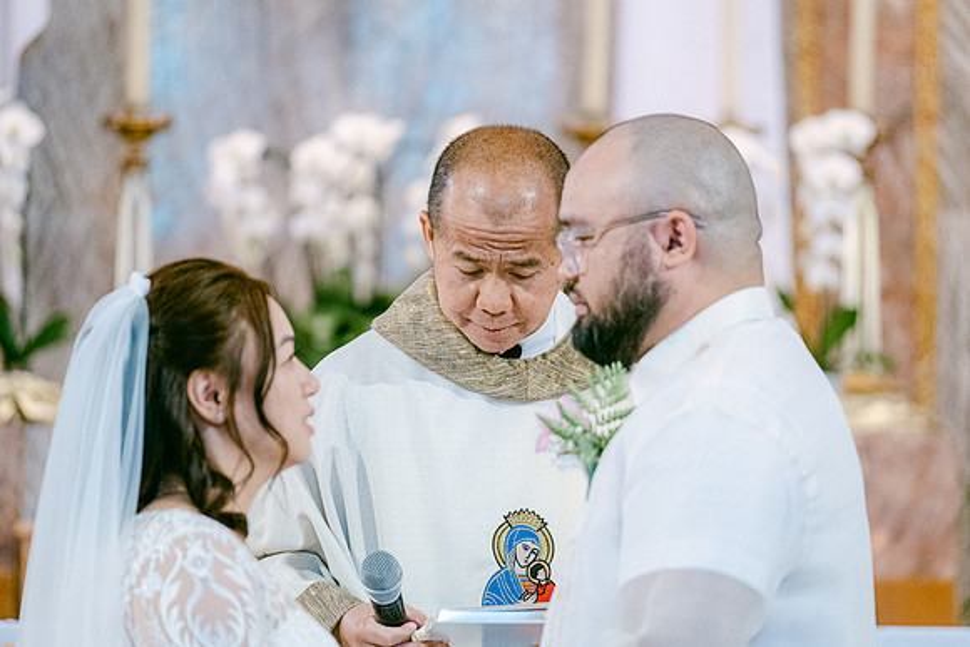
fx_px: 5659
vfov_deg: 6.5
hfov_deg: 9.8
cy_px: 324
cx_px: 485
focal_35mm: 210
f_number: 2.8
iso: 2500
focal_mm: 140
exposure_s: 1/120
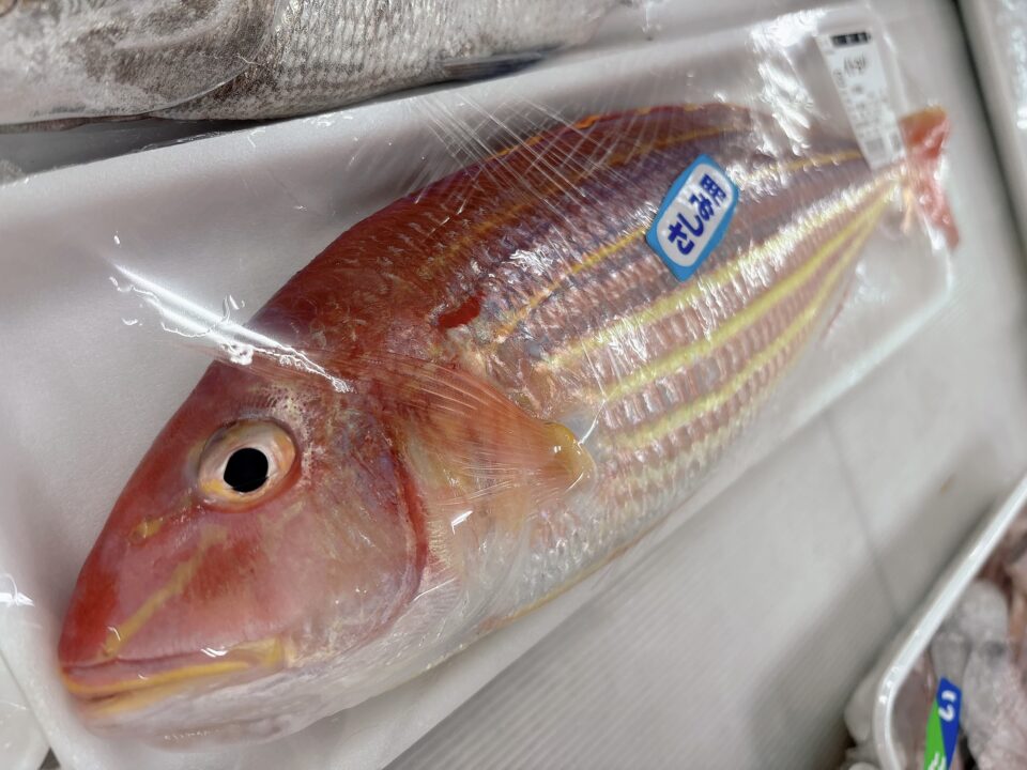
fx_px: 771
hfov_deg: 67.3
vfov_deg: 53.1
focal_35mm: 26
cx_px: 514
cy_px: 385
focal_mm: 5.96
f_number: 1.6
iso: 100
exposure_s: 1/120
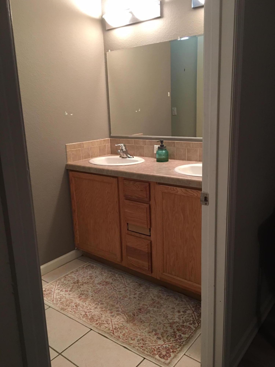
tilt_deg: -12.9
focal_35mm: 29
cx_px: 138
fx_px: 307
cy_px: 184
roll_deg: +2.2
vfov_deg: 61.7
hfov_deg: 48.2
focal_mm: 4.15
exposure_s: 1/10
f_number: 2.2
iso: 80
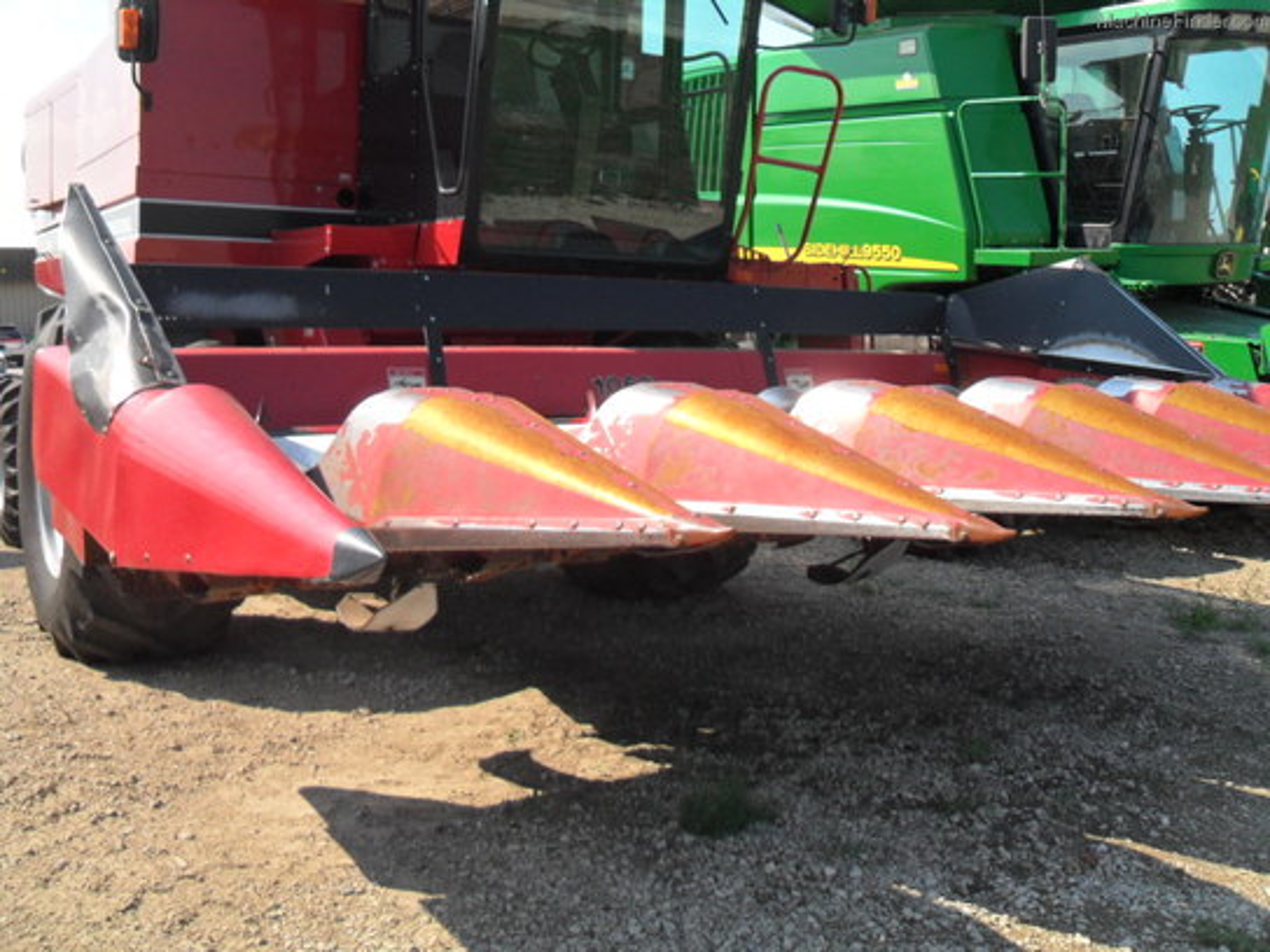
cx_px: 635
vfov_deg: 40.7
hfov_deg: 52.6
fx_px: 1284
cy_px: 476
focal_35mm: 35
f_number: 8.9
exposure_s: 1/90
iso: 100
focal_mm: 6.2
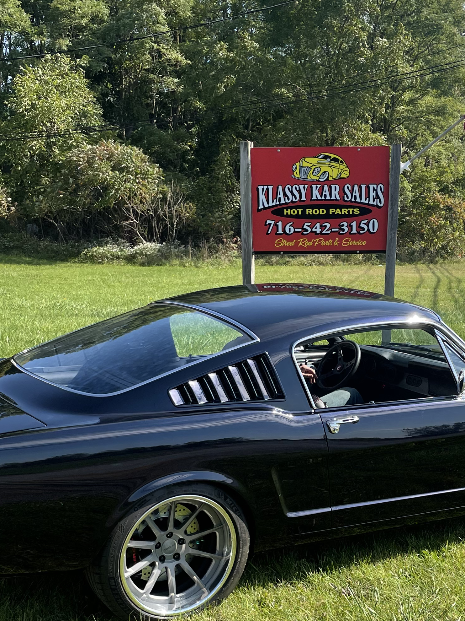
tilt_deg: -10.8
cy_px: 435
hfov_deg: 27.4
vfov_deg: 35.7
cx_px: 301
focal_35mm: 53
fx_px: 949
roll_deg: -0.4
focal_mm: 4.2
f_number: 1.6
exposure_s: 1/1689
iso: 32
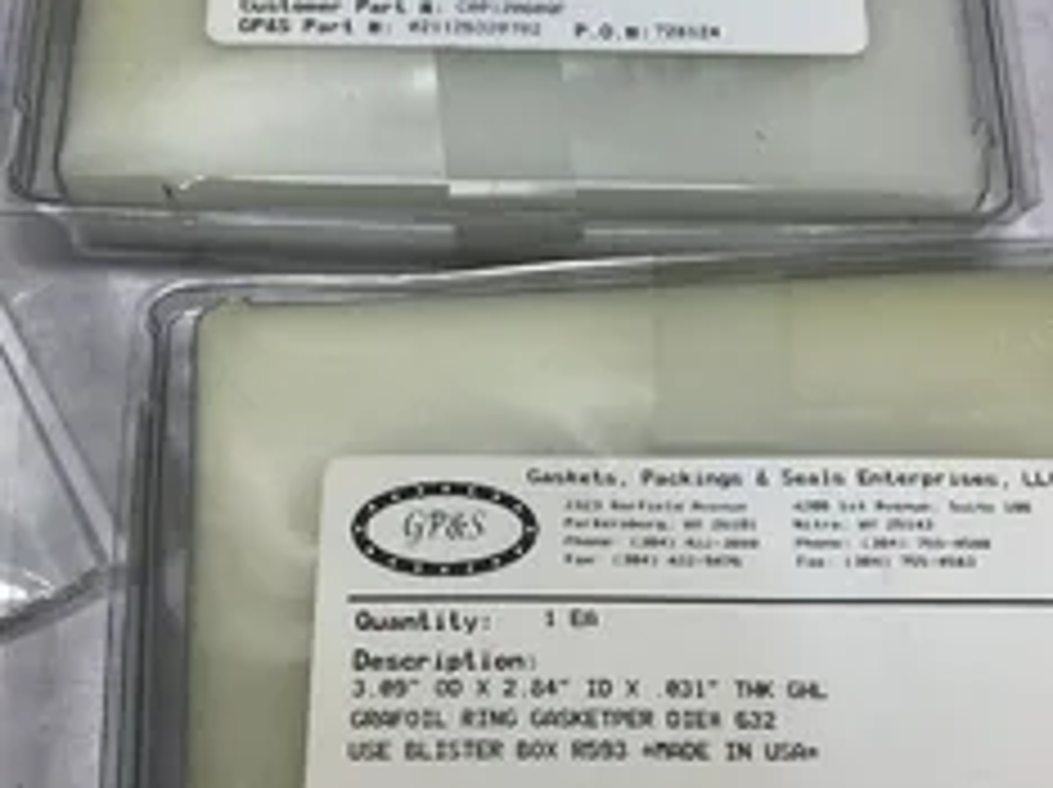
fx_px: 1611
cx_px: 540
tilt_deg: -63.4
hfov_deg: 36.2
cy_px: 270
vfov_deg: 27.3
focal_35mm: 53
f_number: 2.4
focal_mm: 3.3
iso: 25
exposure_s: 1/247
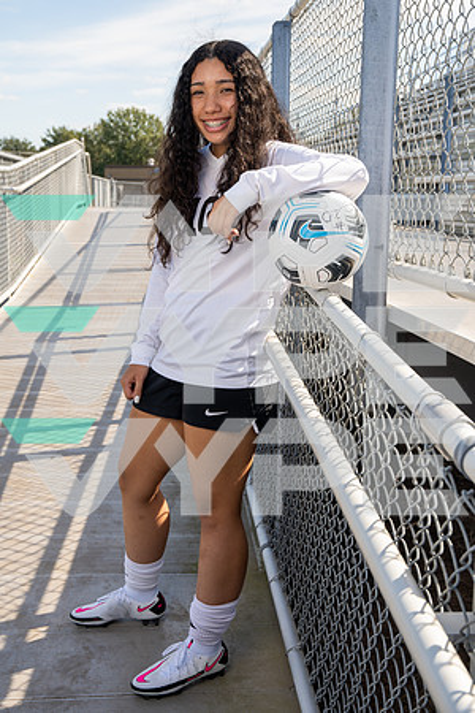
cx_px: 238
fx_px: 990
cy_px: 356
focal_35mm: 50
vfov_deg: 39.6
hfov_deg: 27.0
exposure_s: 1/200
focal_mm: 50
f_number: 8
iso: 200
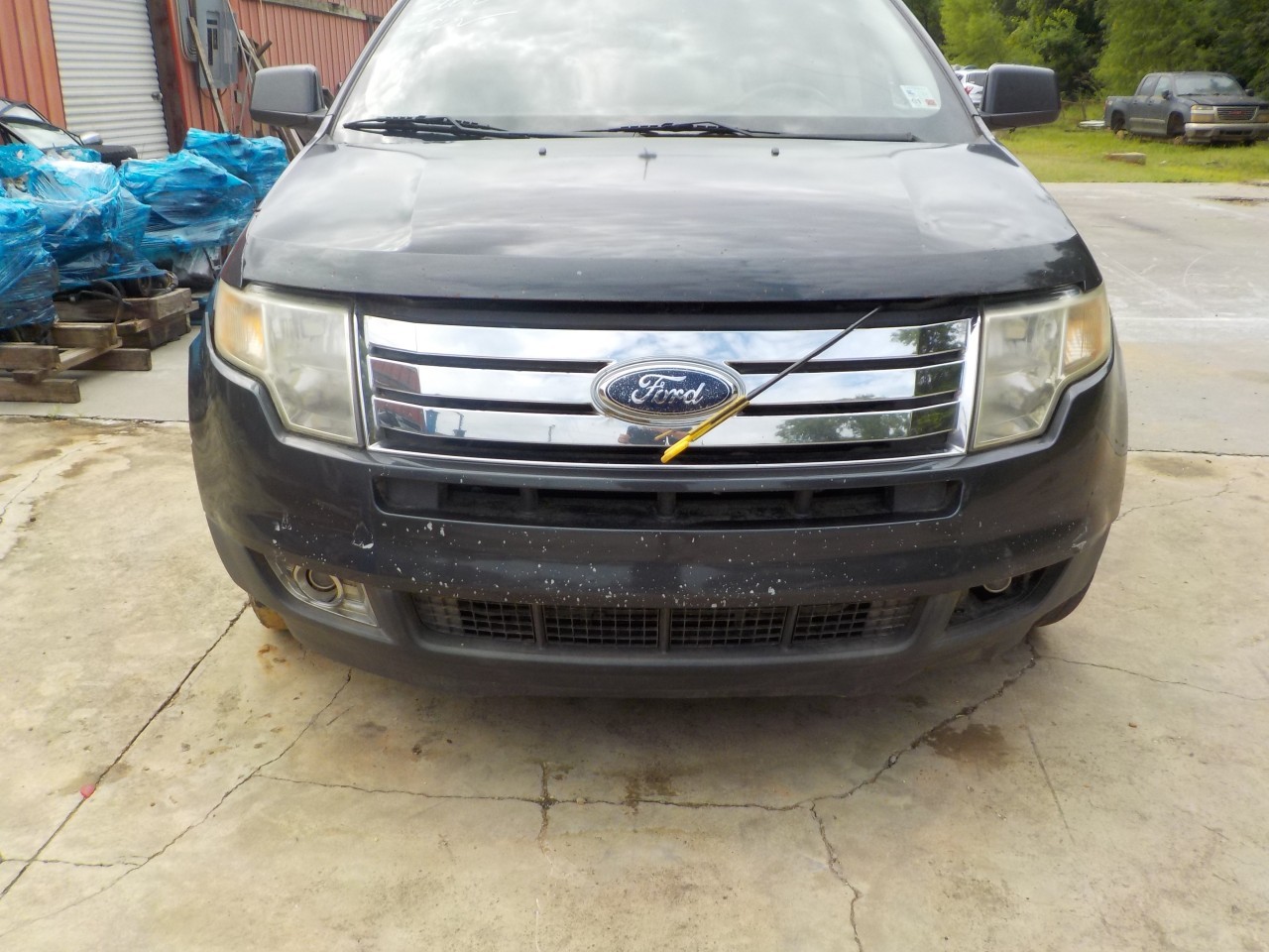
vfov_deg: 46.8
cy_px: 476
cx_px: 634
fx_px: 1100
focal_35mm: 30
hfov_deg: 60.0
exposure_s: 1/640
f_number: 3.3
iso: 125
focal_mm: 4.1
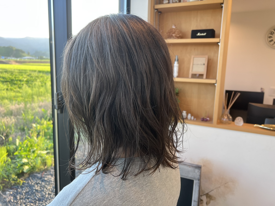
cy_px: 103
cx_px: 138
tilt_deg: -10.5
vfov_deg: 53.1
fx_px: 207
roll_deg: -2.2
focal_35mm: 26
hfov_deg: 67.3
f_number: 1.5
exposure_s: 1/121
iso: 100
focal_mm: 5.7
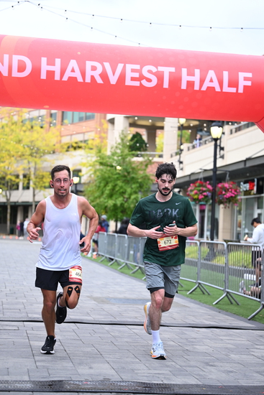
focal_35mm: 71
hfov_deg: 19.2
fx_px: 780
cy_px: 198
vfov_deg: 28.4
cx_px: 132
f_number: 2.8
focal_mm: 71
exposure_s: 1/1600
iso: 1000
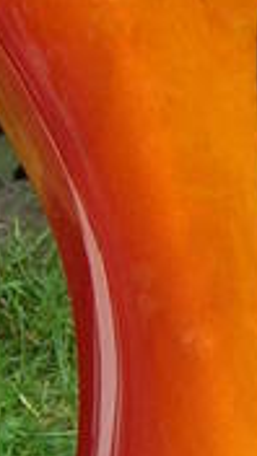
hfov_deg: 7.0
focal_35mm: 168
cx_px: 471
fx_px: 2035
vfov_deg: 12.7
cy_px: 381
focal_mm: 5.7
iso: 50
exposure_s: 1/61
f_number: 4.9
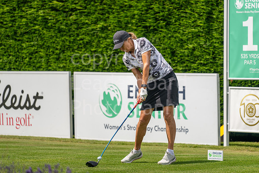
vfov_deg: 4.6
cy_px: 86
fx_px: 2159
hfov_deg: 6.9
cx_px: 130
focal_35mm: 300
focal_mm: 300
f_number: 4
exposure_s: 1/1600
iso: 200
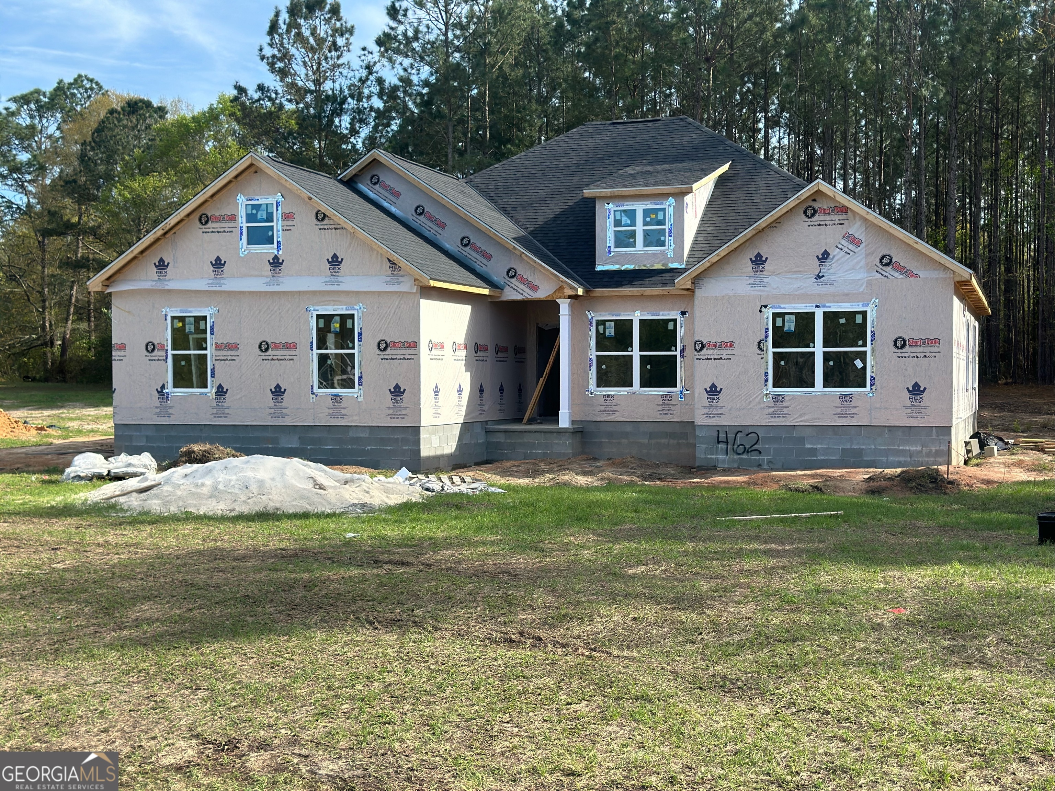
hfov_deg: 39.7
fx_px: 1463
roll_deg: -0.4
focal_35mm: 48
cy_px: 396
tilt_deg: -0.4
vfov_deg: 30.3
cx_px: 528
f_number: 1.78
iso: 100
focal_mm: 6.86
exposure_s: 1/2667
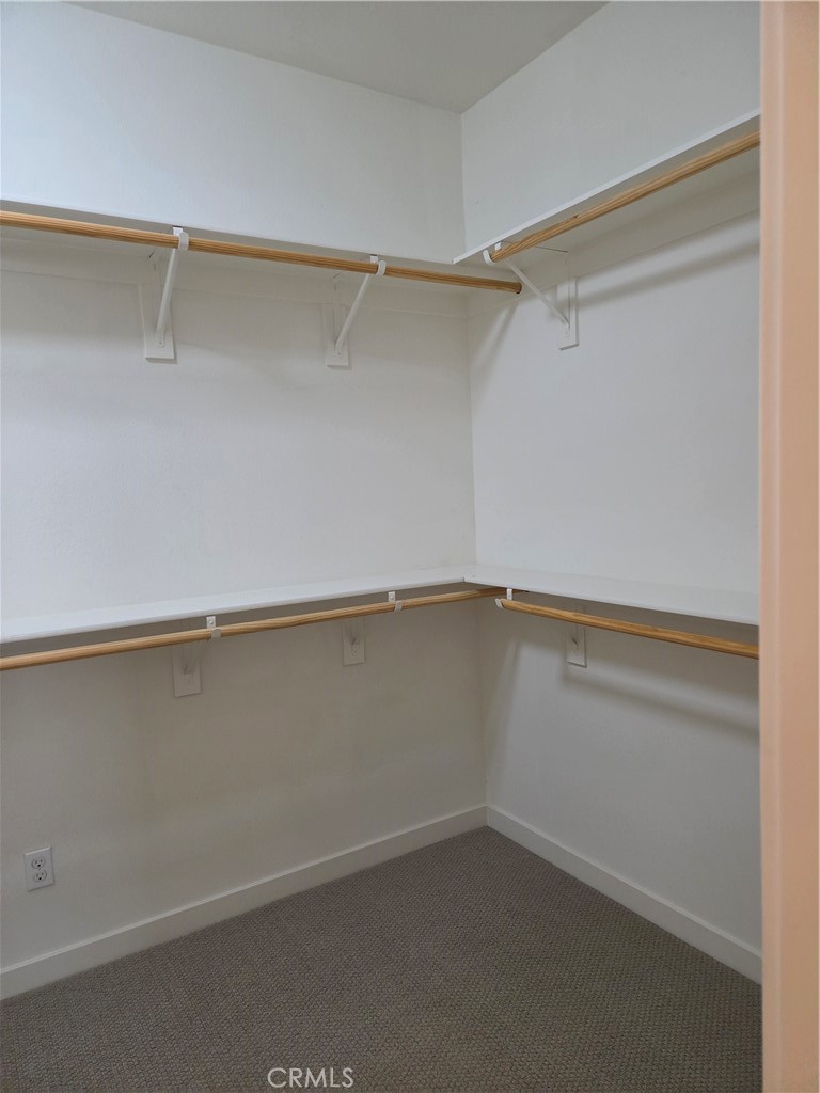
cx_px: 410
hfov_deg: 58.9
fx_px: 726
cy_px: 546
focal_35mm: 23
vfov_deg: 73.9
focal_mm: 5.4
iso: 500
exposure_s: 1/120
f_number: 1.8
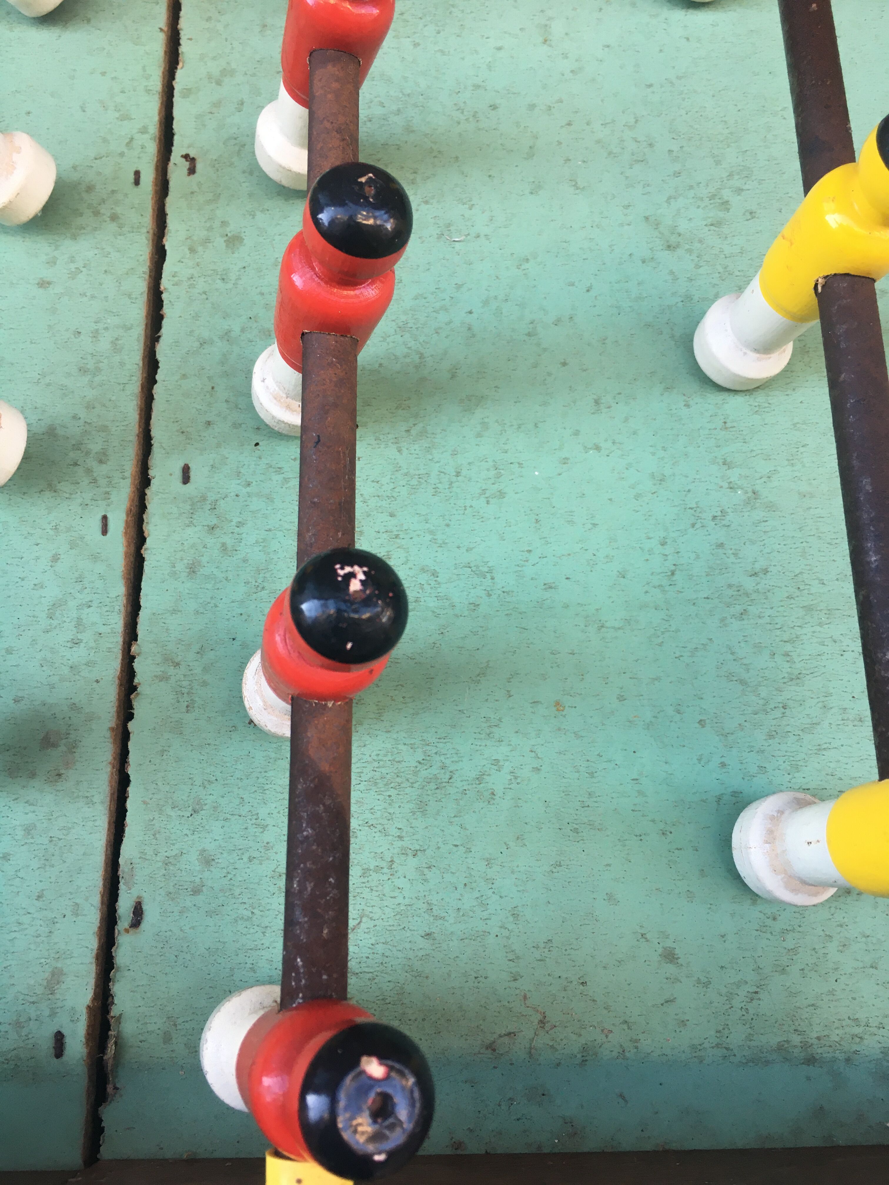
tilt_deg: -68.1
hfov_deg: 48.2
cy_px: 592
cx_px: 444
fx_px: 993
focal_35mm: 29
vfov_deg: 61.7
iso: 25
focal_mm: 4.15
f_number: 2.2
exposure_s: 1/33
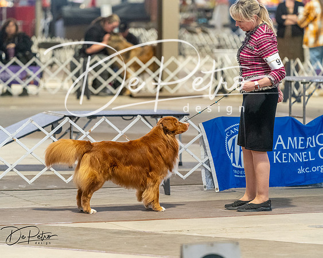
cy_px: 129
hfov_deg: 8.7
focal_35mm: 222
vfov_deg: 7.0
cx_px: 162
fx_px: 2120
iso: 6400
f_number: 3.5
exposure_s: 1/250
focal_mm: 197
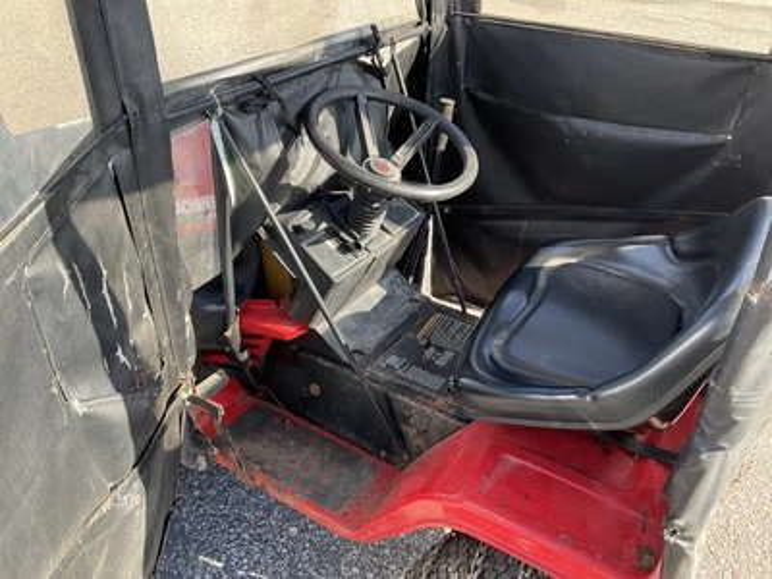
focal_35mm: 29
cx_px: 386
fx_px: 647
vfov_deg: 48.2
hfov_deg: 61.7
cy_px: 290
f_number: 1.8
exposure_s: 1/172
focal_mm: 3
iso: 32
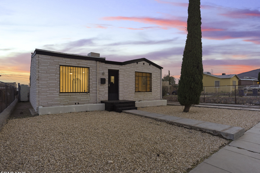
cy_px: 91
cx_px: 133
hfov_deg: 90.0
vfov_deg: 67.3
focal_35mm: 18
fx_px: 130
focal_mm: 17
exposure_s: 1/8
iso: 500
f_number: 8
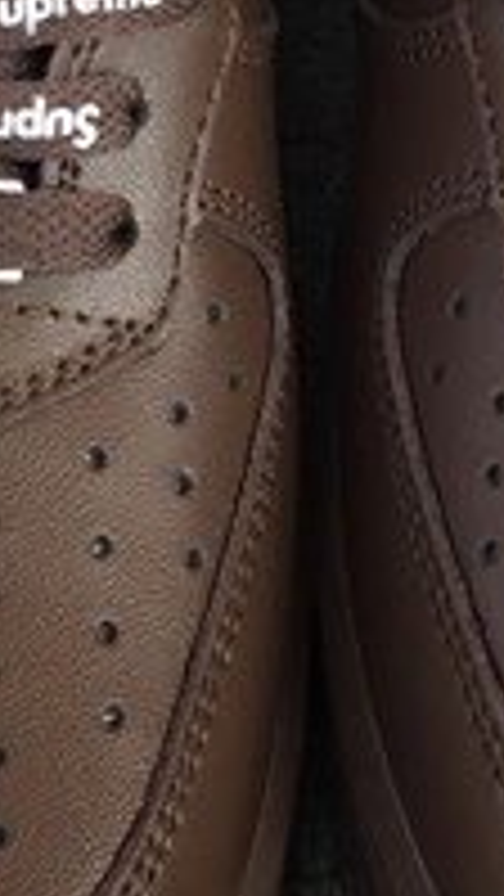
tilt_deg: -53.1
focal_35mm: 153
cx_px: 364
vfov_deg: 13.9
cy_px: 38
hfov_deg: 7.9
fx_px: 3633
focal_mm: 3.3
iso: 25
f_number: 2.4
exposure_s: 1/103
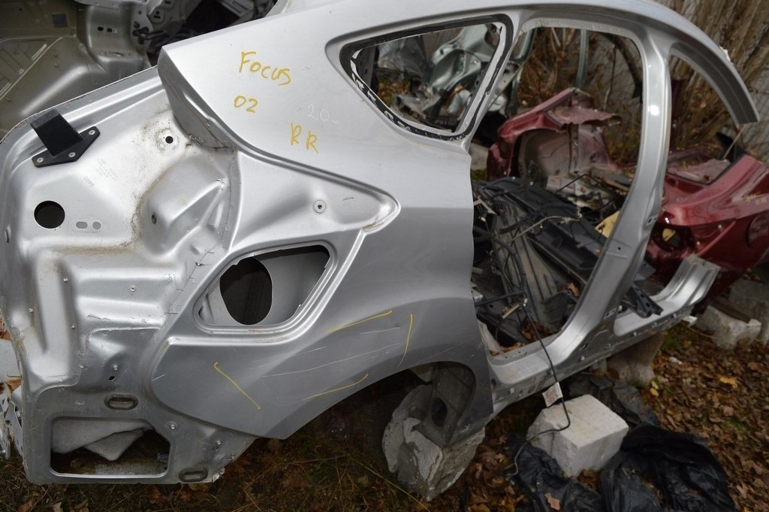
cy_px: 256
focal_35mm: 27
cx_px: 384
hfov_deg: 67.4
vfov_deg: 47.9
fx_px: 576
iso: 100
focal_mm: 18
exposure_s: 1/200
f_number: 5
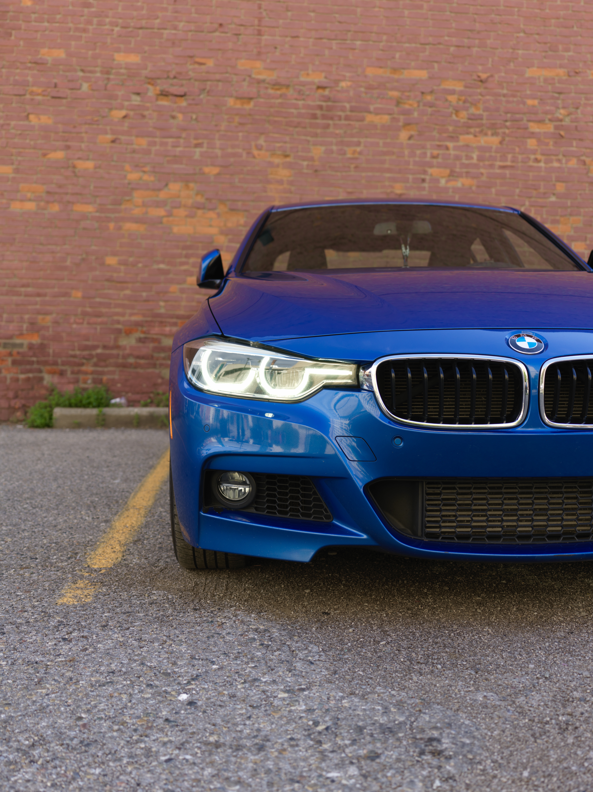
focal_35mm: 35
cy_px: 396
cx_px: 296
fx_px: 800
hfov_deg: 40.7
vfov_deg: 52.6
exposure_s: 1/160
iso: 100
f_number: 4
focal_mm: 45
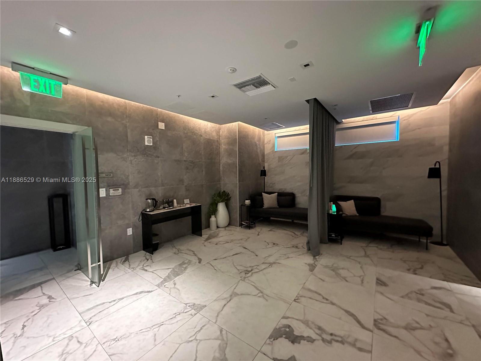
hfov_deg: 102.1
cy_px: 180
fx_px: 195
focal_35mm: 14
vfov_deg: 85.7
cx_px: 240
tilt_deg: -3.0
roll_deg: +0.4
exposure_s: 1/40
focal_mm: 2.22
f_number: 2.2
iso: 1250
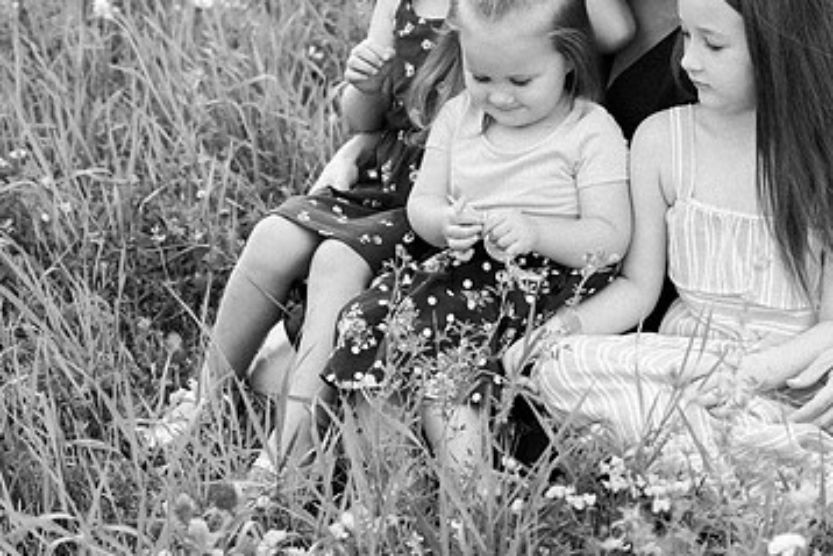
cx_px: 617
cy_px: 197
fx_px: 2917
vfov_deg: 10.9
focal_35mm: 126
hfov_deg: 16.2
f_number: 4.5
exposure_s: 1/800
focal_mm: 72
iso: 250
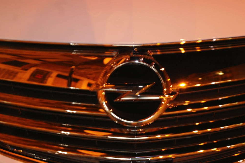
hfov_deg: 26.7
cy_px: 82
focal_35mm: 76
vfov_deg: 17.9
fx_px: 517
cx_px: 129
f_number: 5.6
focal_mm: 40
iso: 800
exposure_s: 1/3.33
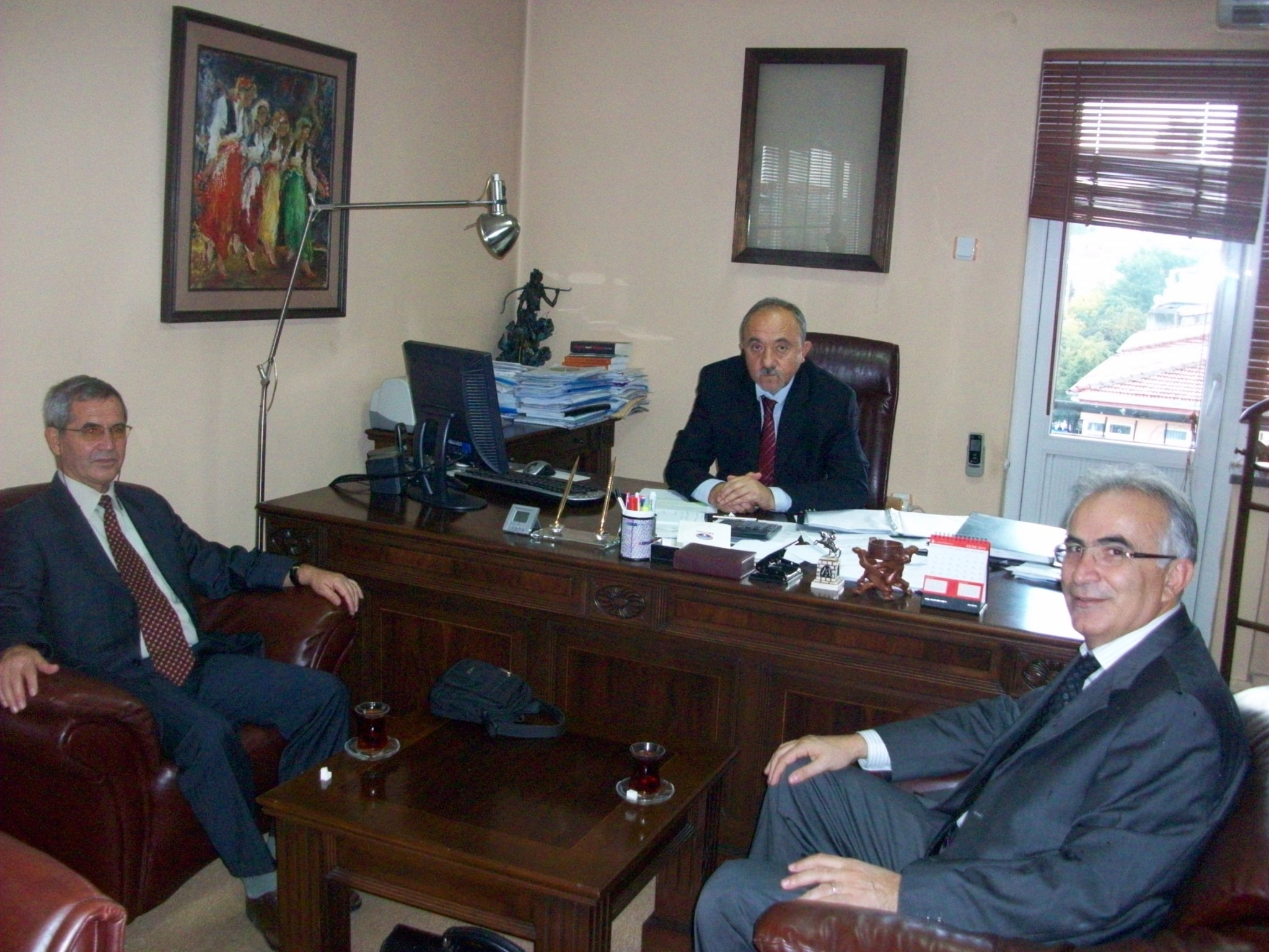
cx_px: 634
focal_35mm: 34
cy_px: 476
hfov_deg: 54.0
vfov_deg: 41.8
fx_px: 1246
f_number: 2.8
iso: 320
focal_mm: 5.7
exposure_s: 1/60
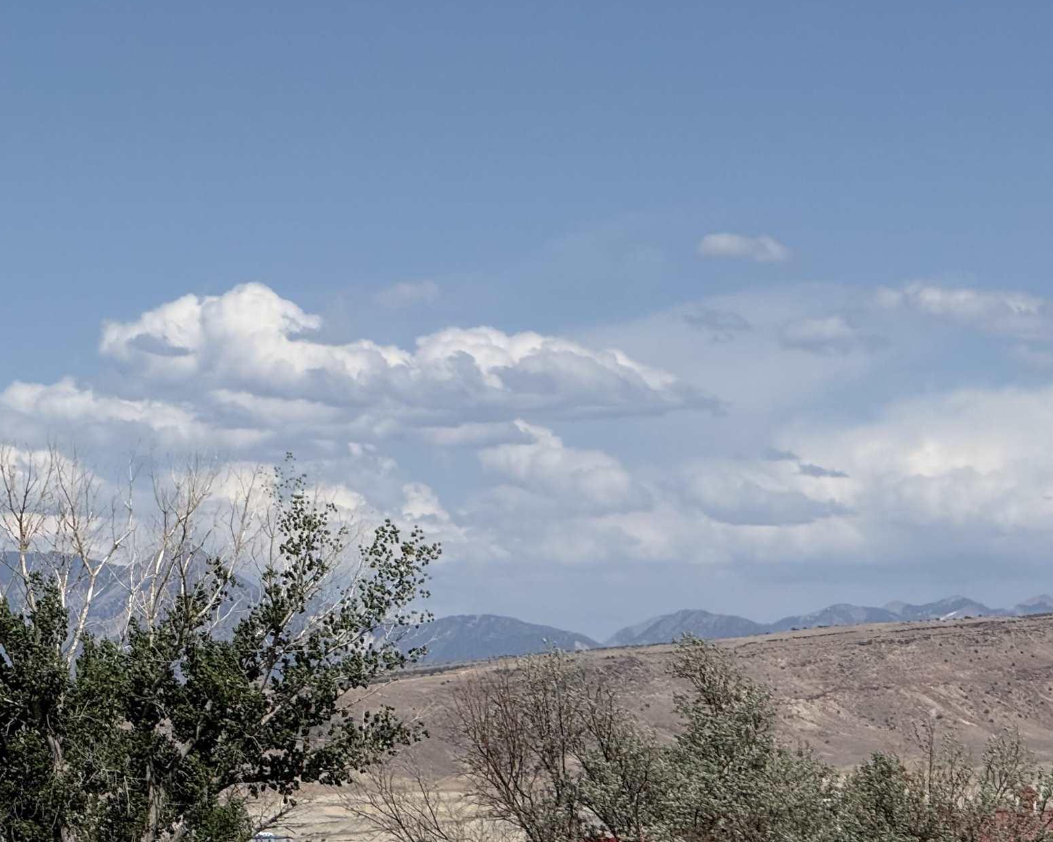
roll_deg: +0.6
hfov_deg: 8.3
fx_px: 7198
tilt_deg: +2.4
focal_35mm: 231
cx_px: 109
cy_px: 673
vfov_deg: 6.7
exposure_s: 1/3195
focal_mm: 15.66
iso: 40
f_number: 2.8
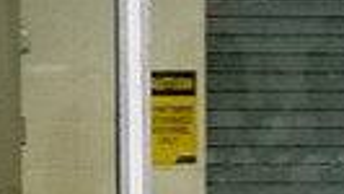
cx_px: 600
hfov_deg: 2.4
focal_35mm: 894
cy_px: 463
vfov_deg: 1.4
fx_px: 8160
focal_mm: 135
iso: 2000
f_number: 3.2
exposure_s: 1/640
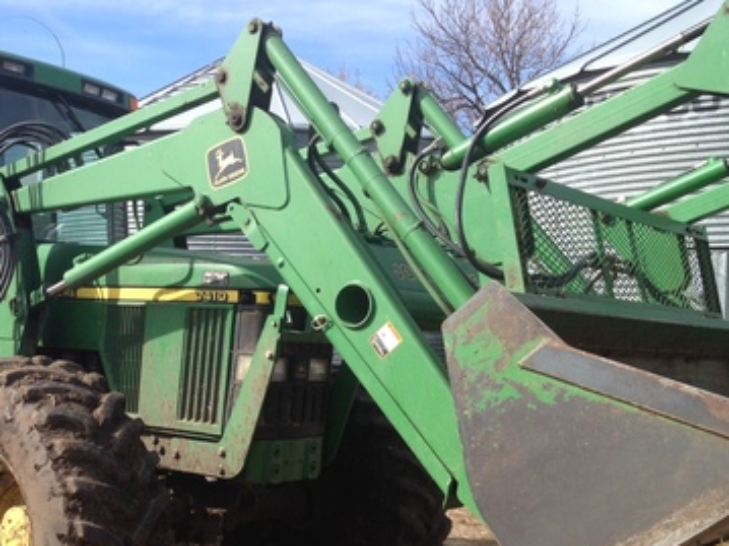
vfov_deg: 27.5
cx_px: 191
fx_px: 1116
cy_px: 288
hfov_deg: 35.5
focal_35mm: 53
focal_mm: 4.28
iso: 64
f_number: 2.4
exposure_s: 1/1004
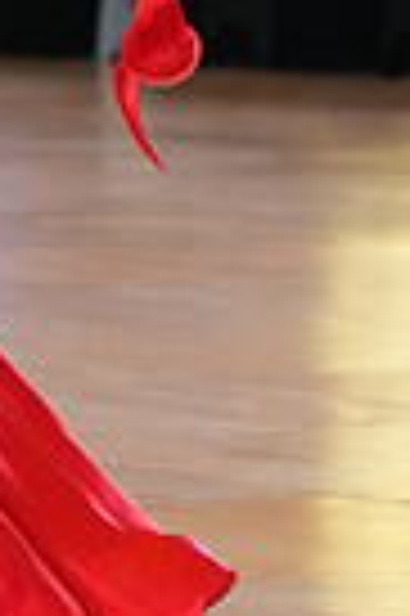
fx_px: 7638
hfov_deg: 3.1
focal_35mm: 446
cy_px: -247
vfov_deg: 4.6
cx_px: -232
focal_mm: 105
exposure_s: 1/400
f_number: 4
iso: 3200
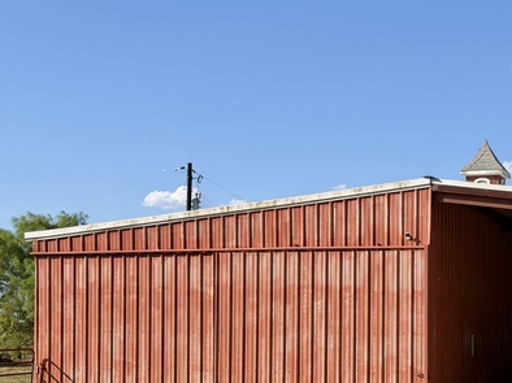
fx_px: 1153
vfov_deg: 18.7
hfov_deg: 24.8
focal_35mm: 78
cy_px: 303
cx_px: 374
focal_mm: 6.76
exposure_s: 1/4878
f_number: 1.78
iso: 64
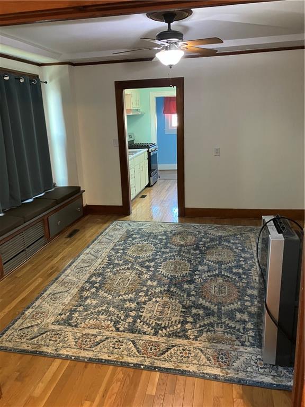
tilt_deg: -14.2
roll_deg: +2.1
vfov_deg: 63.4
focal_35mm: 28
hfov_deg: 49.7
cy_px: 204
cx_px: 152
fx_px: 329
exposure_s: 1/40
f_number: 1.8
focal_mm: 3.99
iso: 320
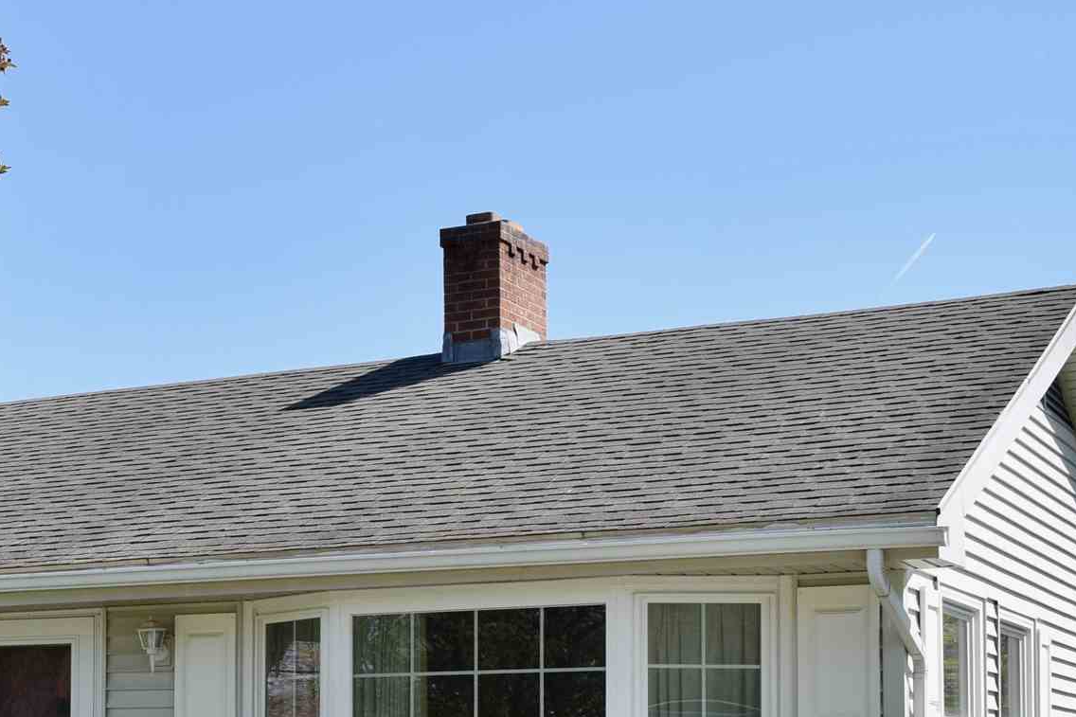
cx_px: -64
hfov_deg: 25.9
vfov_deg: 18.2
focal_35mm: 73
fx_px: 2181
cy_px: 726
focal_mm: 18
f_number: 6.3
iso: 200
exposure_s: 1/800
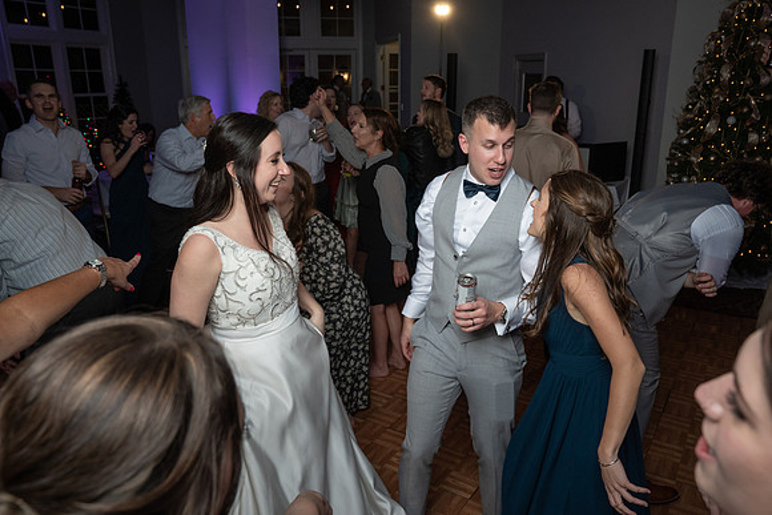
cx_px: 386
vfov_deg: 46.4
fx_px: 601
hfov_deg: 65.5
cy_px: 258
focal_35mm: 28
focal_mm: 28
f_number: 5.6
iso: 2000
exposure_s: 1/200
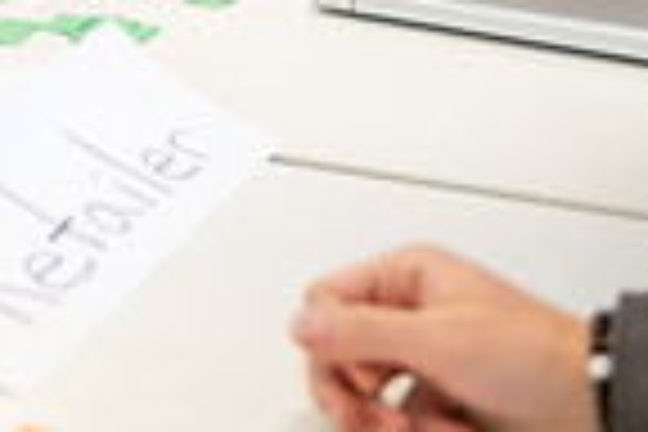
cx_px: -68
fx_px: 2610
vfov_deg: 9.0
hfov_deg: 13.8
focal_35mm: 145
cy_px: -389
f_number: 2.8
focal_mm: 36
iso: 1000
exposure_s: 1/160
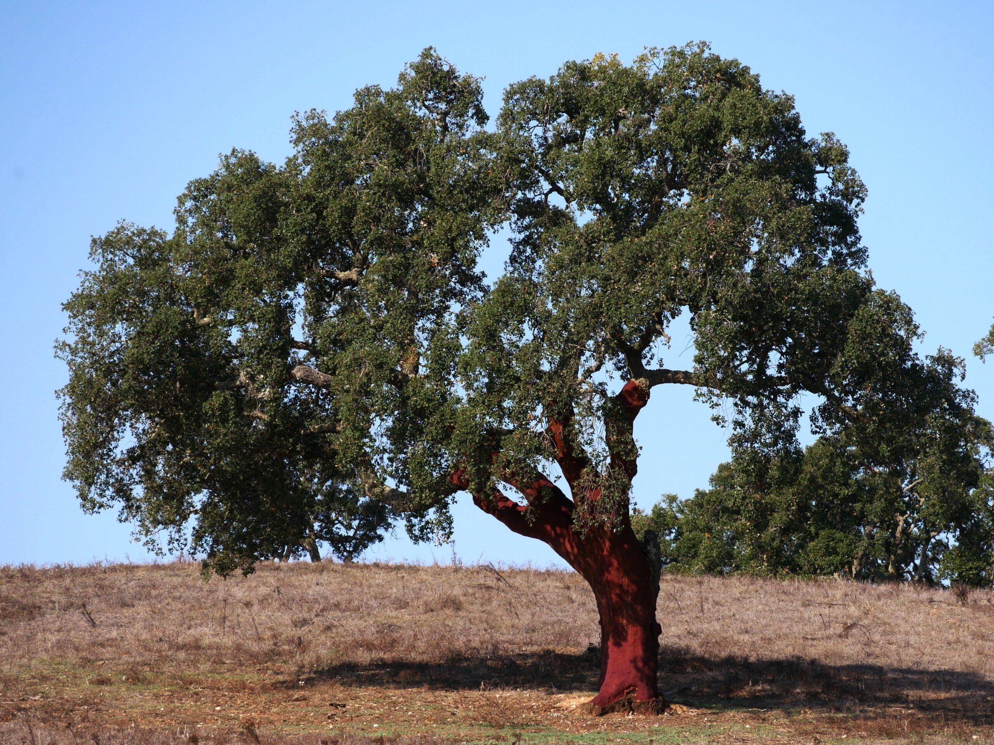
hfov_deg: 7.6
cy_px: 372
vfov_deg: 5.7
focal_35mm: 260
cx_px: 497
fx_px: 7466
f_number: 6.3
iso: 200
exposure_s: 1/640
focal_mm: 130
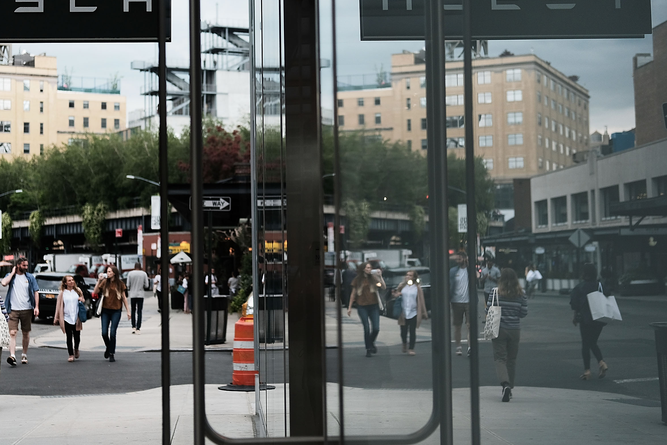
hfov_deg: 29.6
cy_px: 168
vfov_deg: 20.0
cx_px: 286
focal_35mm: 68
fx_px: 1260
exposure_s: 1/680
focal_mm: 35
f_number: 2
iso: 200
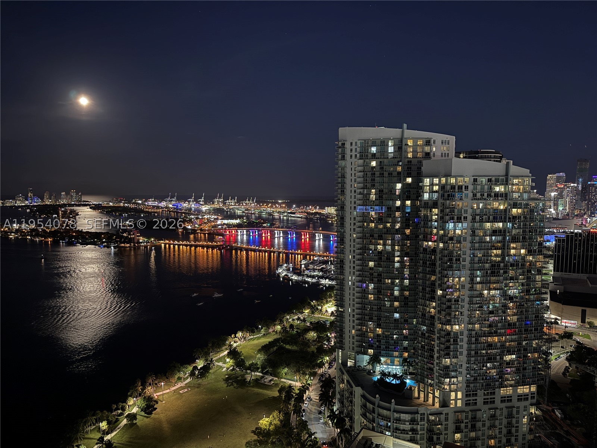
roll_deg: -0.6
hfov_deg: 71.6
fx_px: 414
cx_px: 298
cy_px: 224
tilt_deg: -4.3
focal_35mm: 24
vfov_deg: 56.8
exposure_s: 1/12
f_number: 1.78
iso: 1000
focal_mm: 6.76
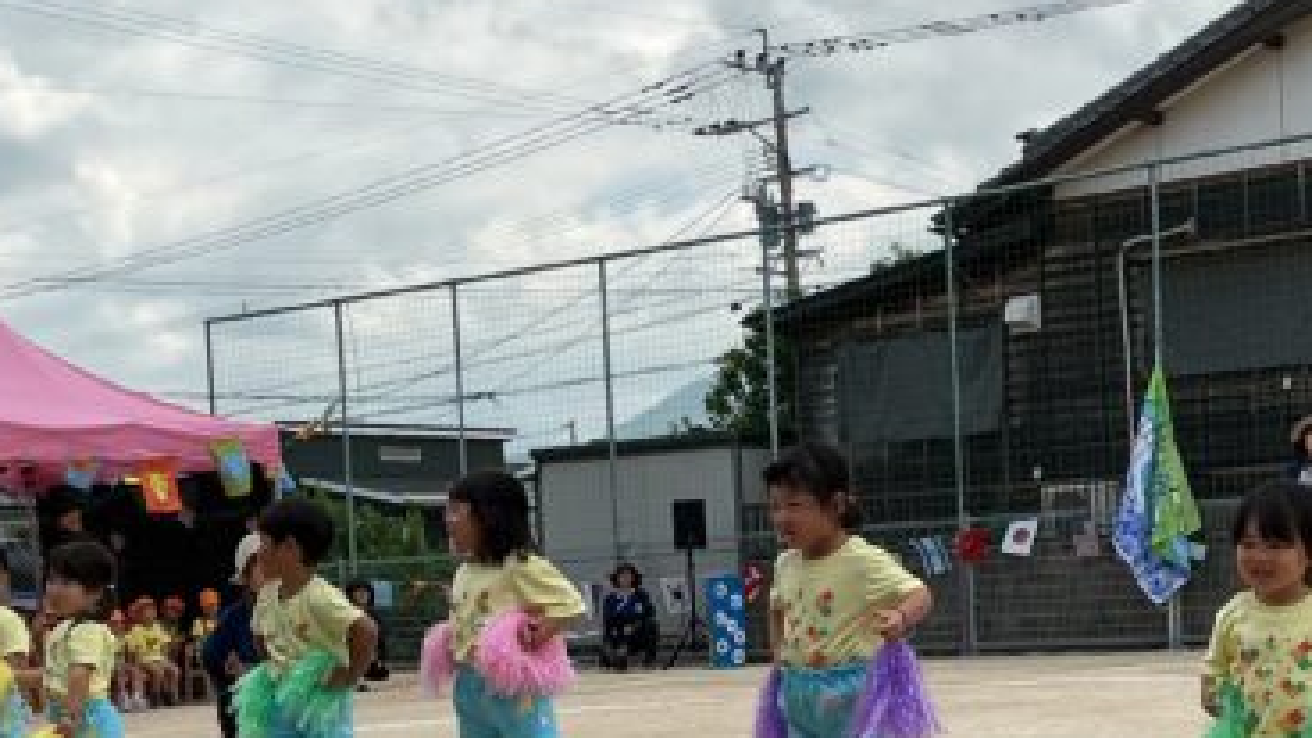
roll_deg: +3.5
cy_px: 642
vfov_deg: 18.0
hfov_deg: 31.8
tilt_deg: -1.5
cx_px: 809
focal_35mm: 66
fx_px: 2296
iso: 25
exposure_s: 1/1984
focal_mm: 3
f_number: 1.8
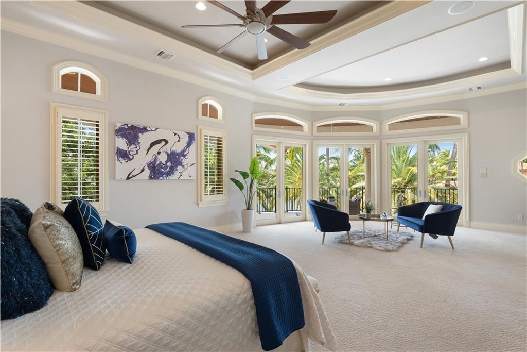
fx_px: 249
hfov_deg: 93.3
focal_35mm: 17
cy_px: 176
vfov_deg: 70.5
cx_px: 264
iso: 250
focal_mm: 17
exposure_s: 1/8
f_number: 8
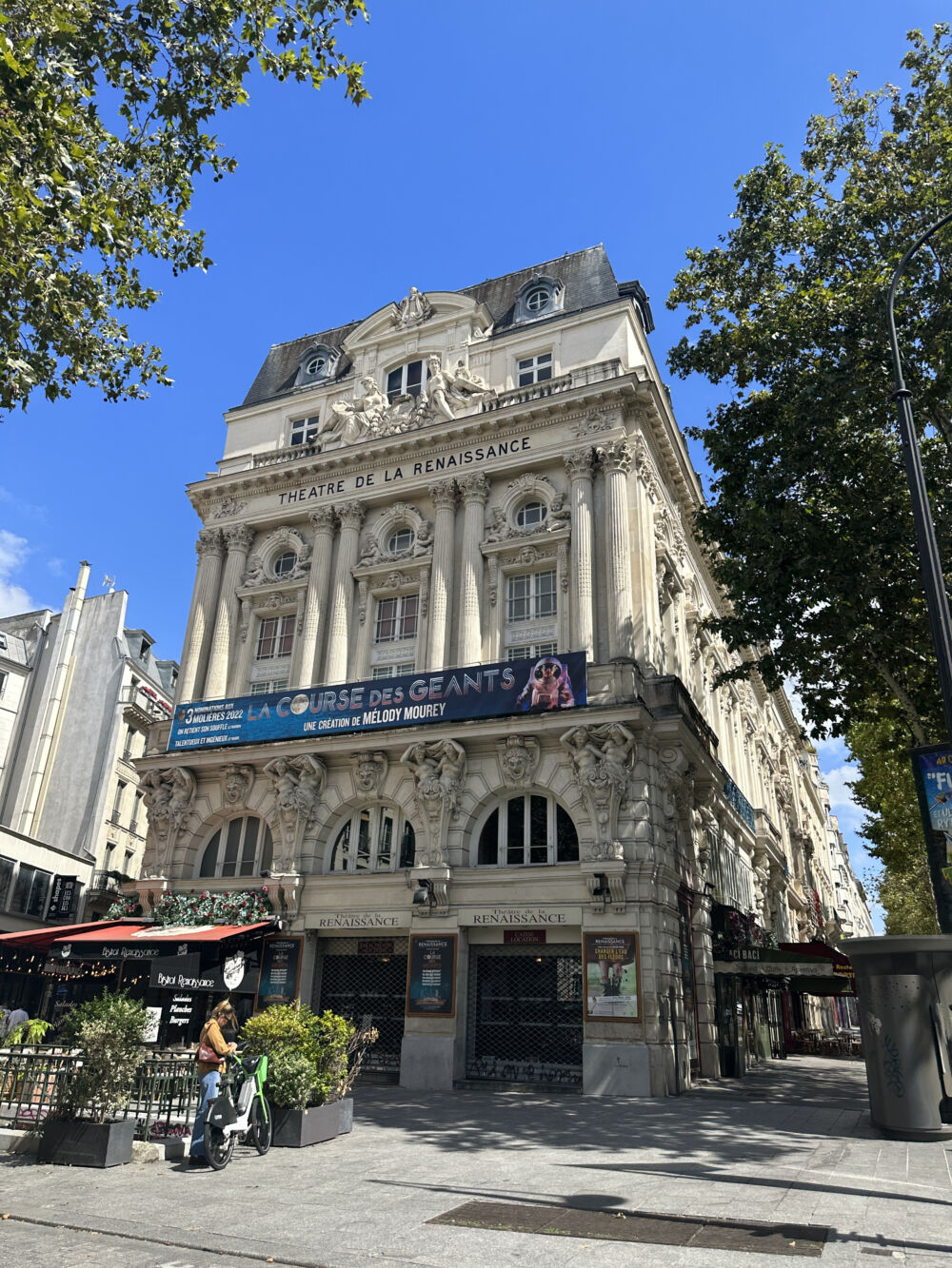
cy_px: 634
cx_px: 476
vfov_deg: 71.6
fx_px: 880
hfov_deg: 56.8
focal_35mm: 24
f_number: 1.78
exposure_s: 1/3356
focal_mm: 6.86
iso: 80
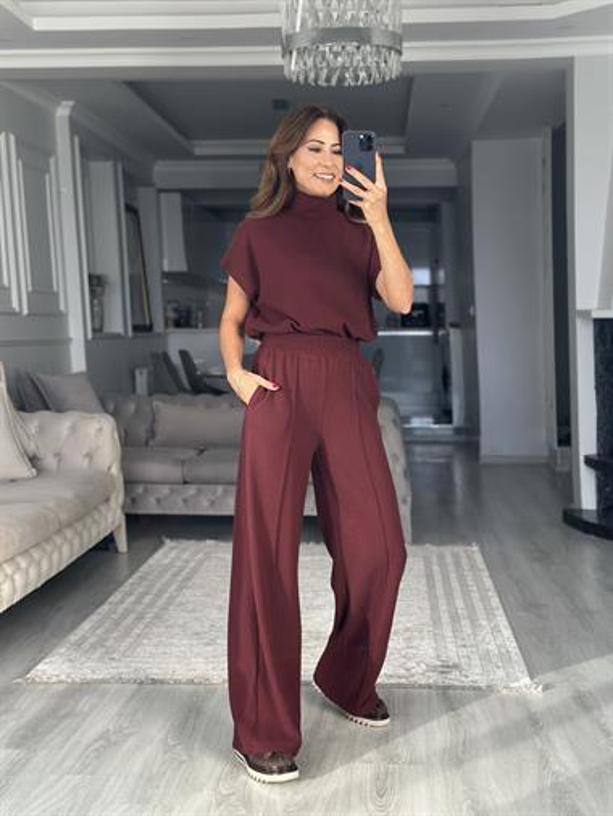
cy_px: 408
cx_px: 306
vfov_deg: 39.6
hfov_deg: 30.3
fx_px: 1132
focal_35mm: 48
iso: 125
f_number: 1.78
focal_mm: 6.86
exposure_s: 1/112
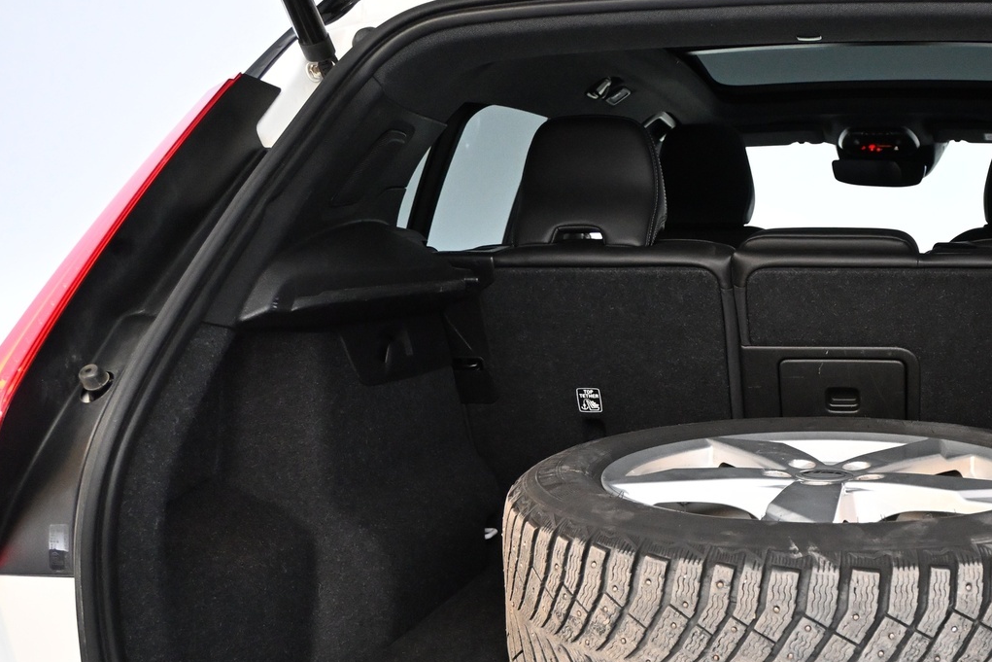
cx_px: 785
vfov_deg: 28.8
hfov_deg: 40.7
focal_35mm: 46
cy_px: 453
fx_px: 1279
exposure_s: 1/80
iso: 3200
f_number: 3.8
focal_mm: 19.5
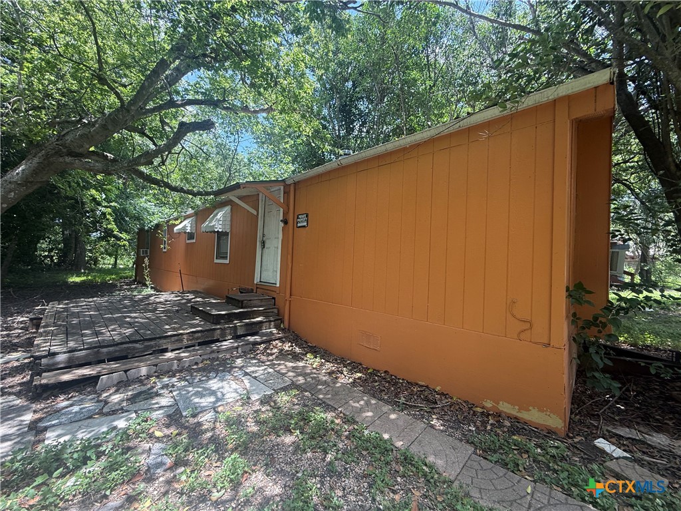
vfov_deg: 85.7
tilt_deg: +1.8
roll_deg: -1.5
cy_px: 256
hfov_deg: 102.1
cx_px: 340
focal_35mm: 14
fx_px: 275
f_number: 2.2
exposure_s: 1/184
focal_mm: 2.22
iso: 64
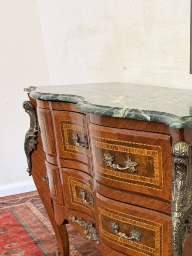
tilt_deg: -24.0
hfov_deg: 27.9
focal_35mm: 49
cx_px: 192
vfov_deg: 37.1
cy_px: 217
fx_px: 362
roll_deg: -0.8
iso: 160
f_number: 1.78
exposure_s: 1/50
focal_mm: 6.76
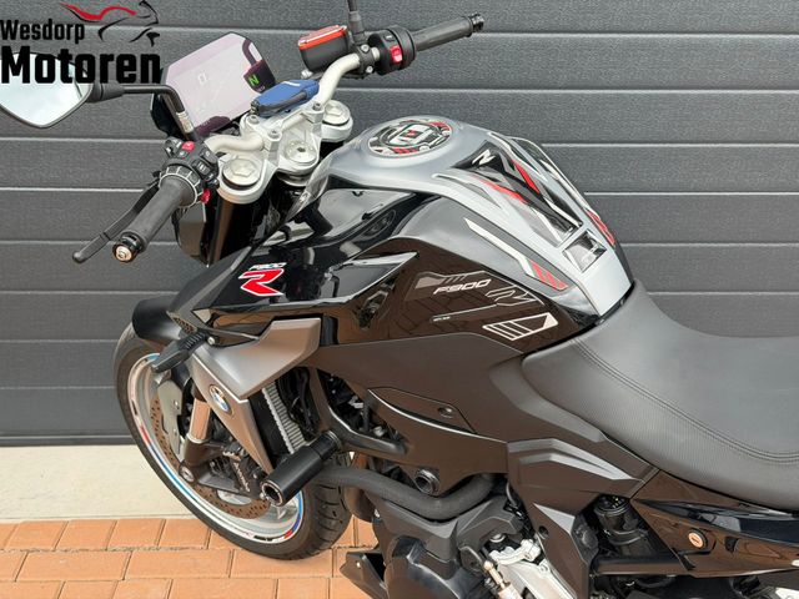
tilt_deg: -22.5
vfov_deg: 30.3
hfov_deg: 39.7
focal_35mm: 48
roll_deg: -2.1
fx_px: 1108
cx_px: 400
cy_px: 300
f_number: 1.78
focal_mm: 6.76
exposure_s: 1/646
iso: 100
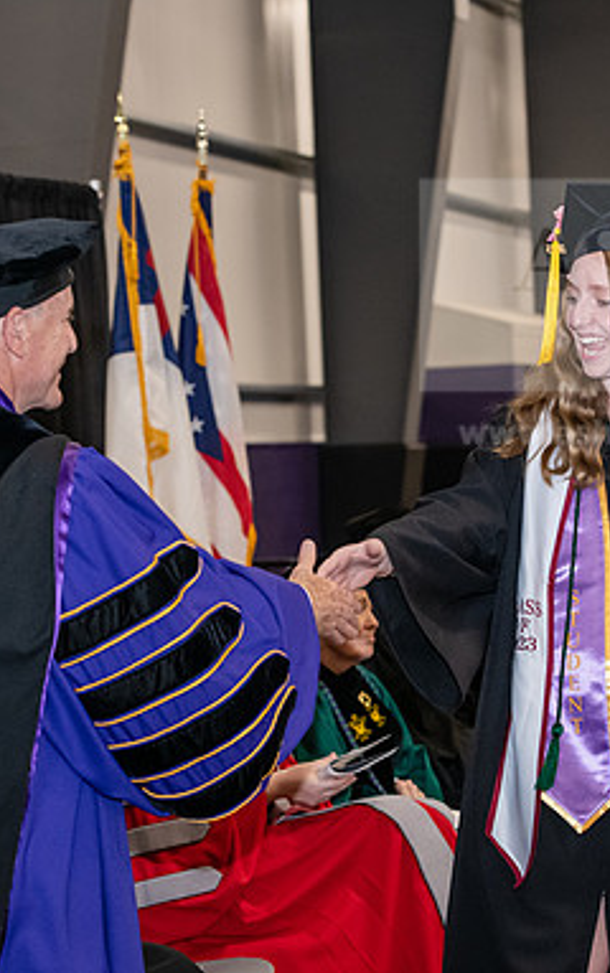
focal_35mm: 108
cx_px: 343
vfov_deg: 19.3
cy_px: 486
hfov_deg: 12.1
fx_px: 2867
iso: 2500
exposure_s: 1/200
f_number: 5
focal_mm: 70
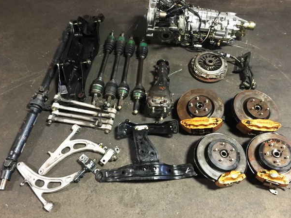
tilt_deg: -56.4
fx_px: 261
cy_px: 105
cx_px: 151
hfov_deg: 58.3
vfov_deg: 45.4
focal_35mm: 31
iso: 64
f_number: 2.2
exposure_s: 1/4
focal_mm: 4.15
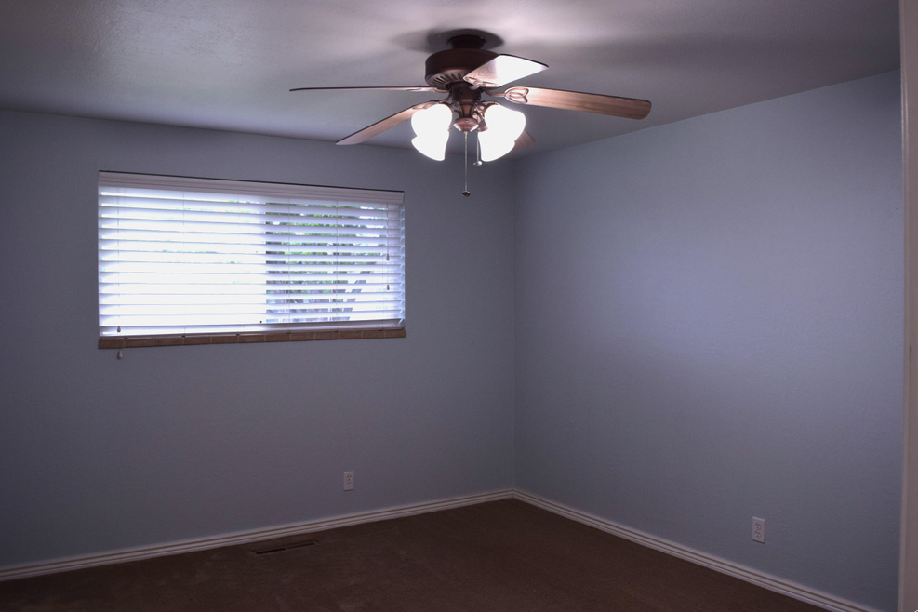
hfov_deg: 65.5
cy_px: 307
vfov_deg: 46.4
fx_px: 714
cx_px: 450
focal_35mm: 28
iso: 400
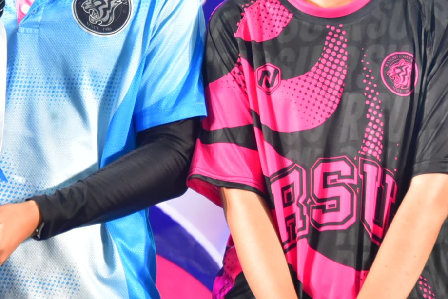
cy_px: 77
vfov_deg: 3.4
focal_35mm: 408
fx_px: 5080
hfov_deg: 5.0
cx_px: 89
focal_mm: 150
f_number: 5.6
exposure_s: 1/200
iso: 3200
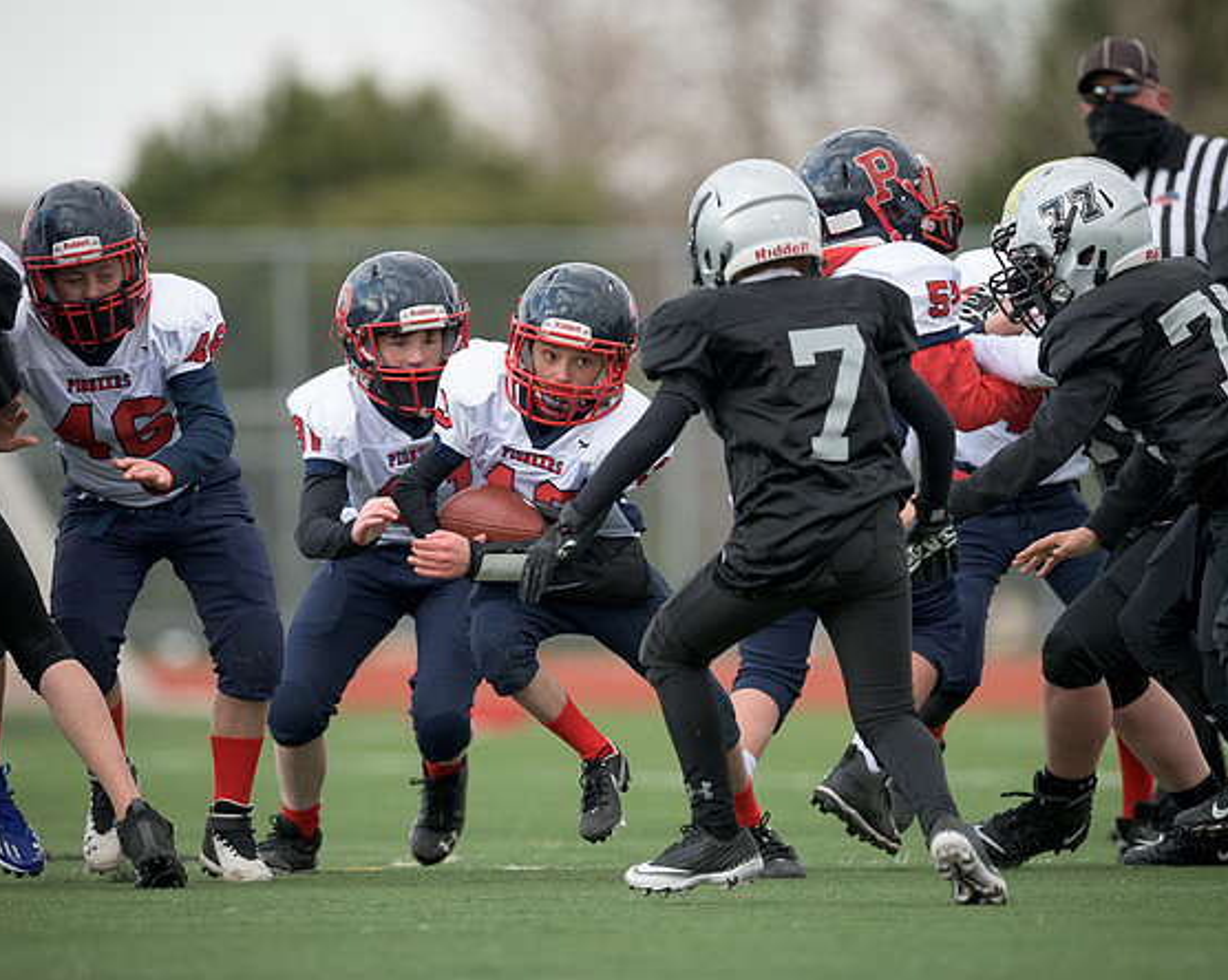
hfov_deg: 2.6
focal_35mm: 744
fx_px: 27021
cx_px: 566
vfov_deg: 2.1
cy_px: 498
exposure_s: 1/1250
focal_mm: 500
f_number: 4
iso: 500
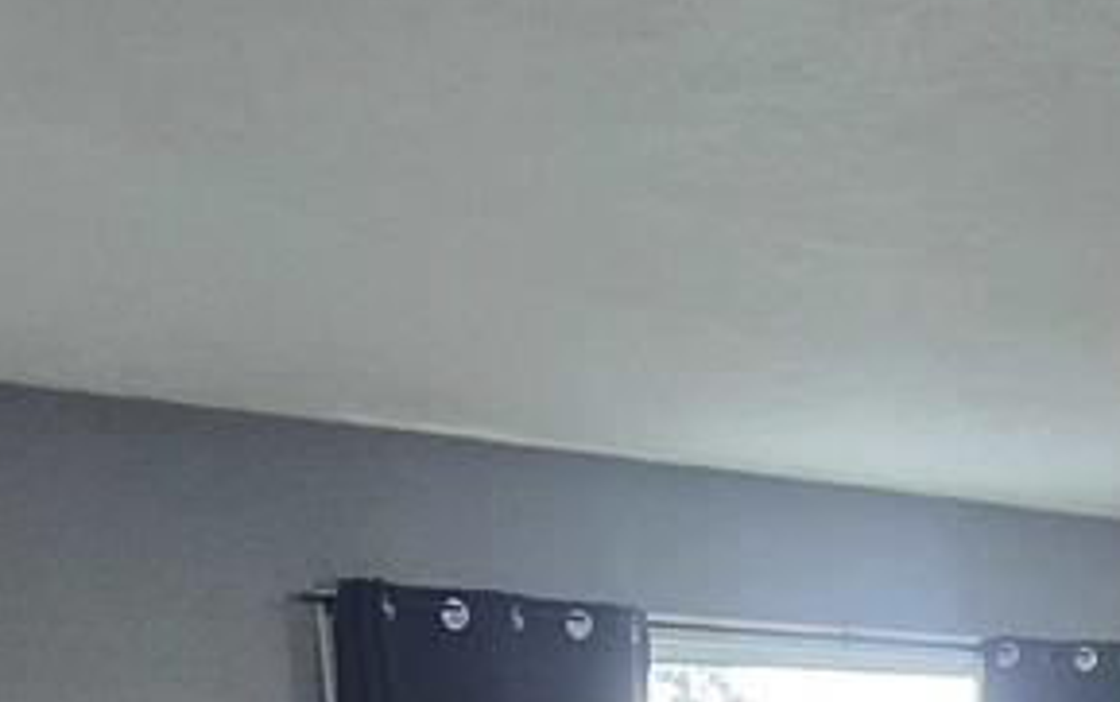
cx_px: 988
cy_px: 1489
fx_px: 1863
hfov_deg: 32.0
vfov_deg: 15.7
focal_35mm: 61
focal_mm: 2.2
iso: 320
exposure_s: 1/60
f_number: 2.2
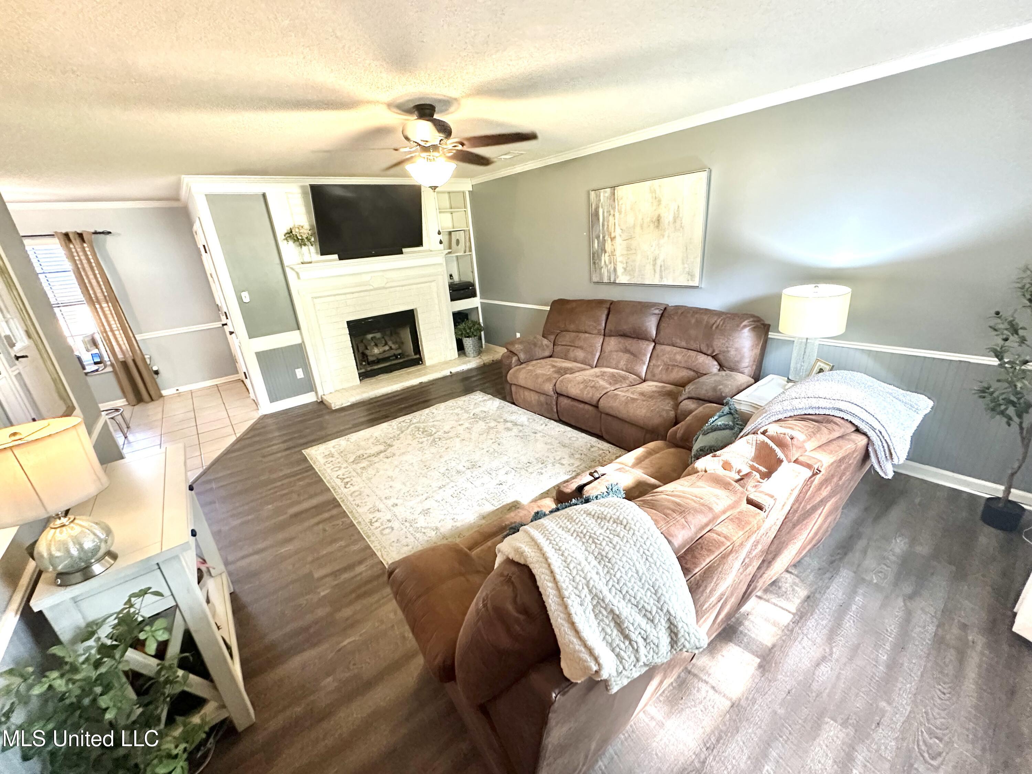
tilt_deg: -20.7
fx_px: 417
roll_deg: +4.3
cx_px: 516
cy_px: 387
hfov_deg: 102.1
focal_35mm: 14
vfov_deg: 85.7
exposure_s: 1/60
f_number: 2.2
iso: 500
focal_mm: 2.22
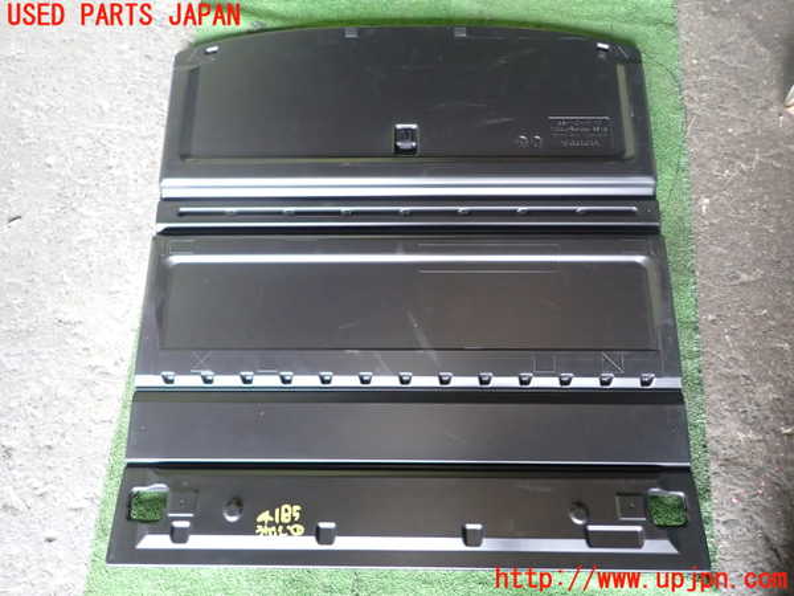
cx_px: 397
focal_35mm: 25
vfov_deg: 54.9
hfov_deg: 69.4
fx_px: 573
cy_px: 298
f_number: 2
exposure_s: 1/30
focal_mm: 4.5
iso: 500
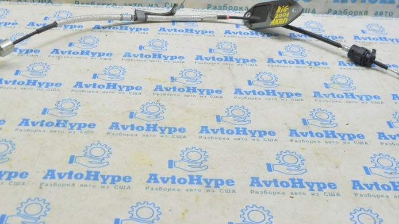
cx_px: 165
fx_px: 539
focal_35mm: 51
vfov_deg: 23.1
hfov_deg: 40.5
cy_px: 39
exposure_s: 1/20
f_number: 5.6
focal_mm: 22
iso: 400
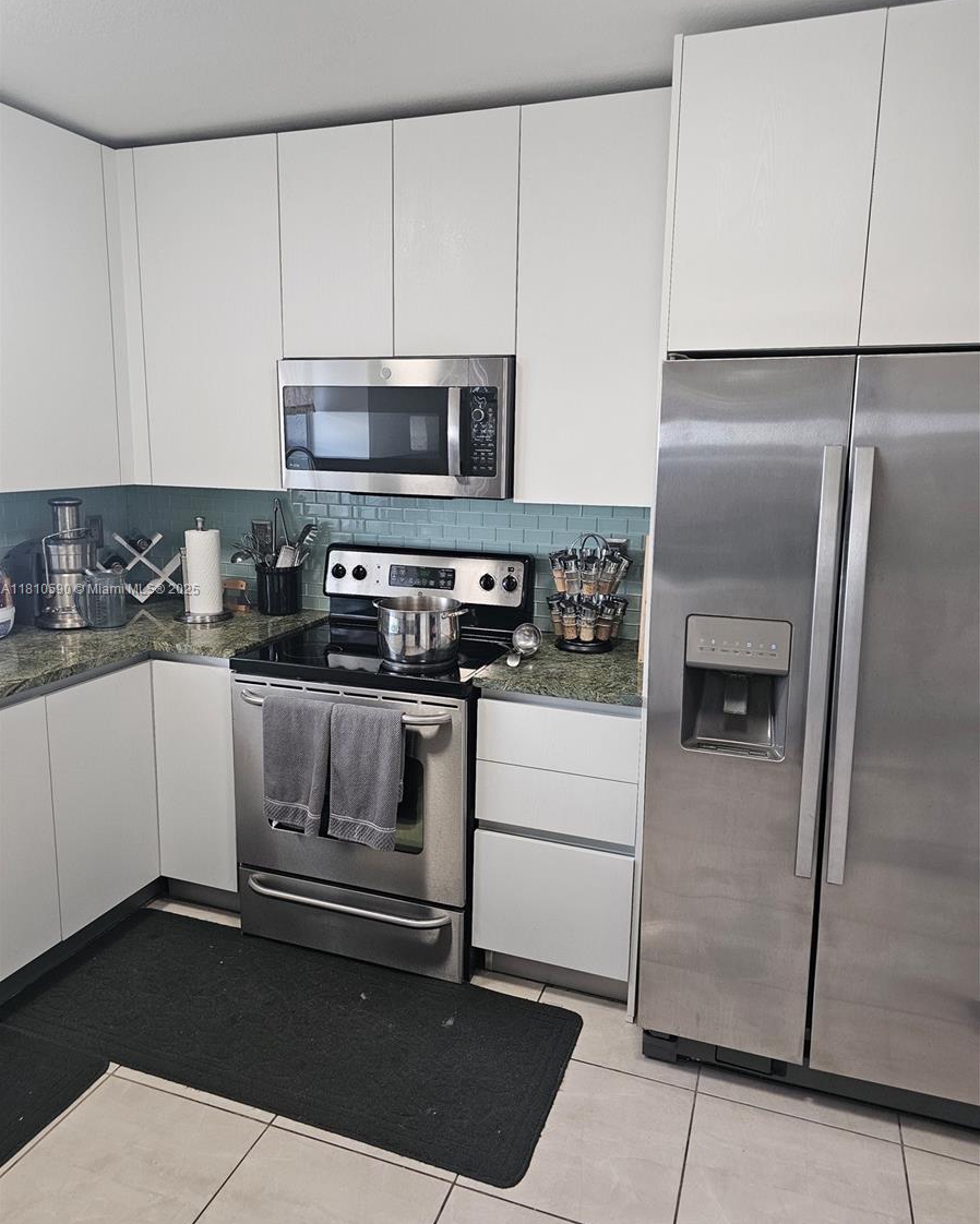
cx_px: 490
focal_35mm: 24
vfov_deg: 70.3
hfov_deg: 58.8
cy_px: 590
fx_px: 870
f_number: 1.7
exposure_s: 1/120
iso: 250
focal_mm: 6.3
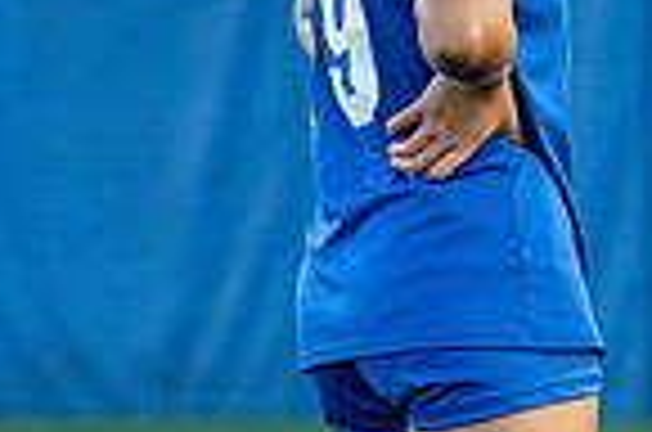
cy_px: 513
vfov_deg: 1.5
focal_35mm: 922
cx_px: 674
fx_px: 16662
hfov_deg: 2.2
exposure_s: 1/1000
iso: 2000
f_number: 4
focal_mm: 200
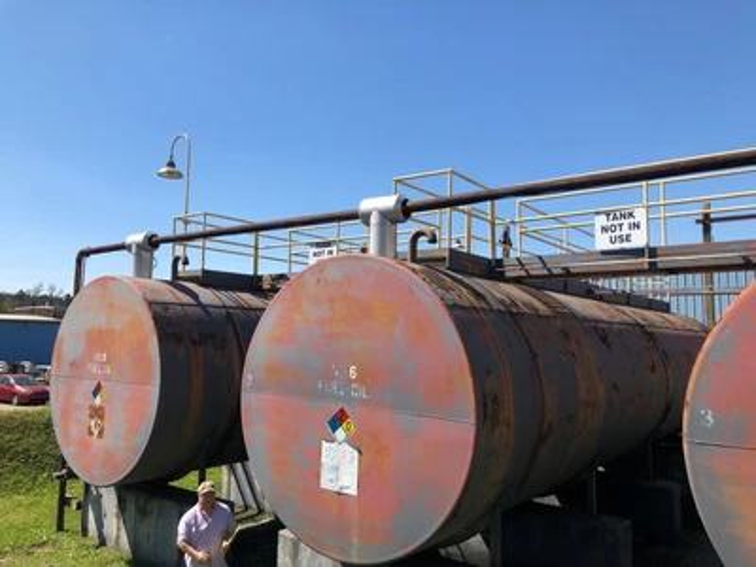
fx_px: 612
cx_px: 378
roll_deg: -1.7
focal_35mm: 28
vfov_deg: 49.7
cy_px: 284
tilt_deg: +5.3
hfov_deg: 63.4
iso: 20
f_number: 1.8
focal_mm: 3.99
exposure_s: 1/1736
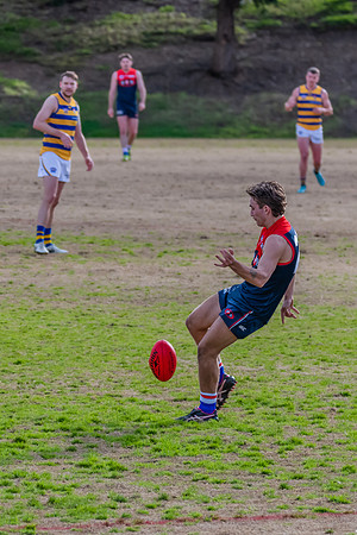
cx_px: 216
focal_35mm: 366
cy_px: 299
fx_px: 5437
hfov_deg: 3.8
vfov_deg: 5.6
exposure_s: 1/1600
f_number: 5
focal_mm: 190
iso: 800
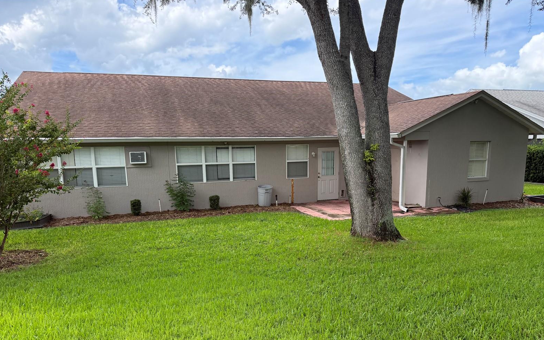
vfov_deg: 47.3
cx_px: 270
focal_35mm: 26
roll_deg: +1.4
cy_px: 206
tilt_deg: -8.5
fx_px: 385
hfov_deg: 70.4
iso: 100
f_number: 1.78
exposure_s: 1/1091
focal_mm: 6.76
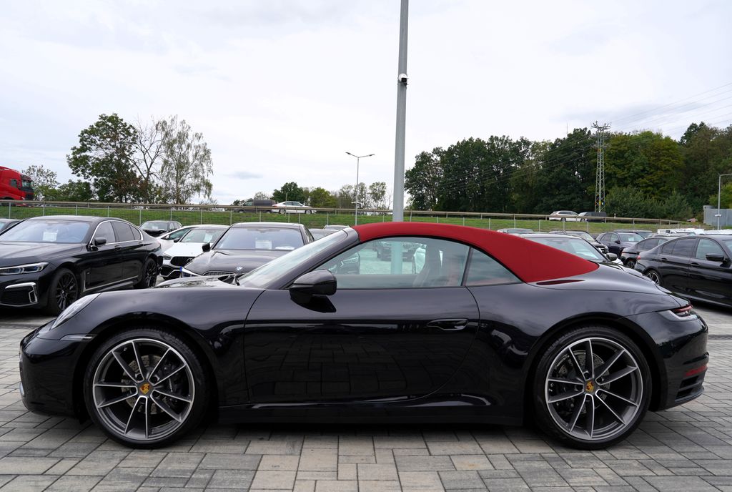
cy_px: 246
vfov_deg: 53.4
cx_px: 366
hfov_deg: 73.6
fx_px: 489
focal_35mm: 24
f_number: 6.3
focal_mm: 24
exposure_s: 1/160
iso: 100
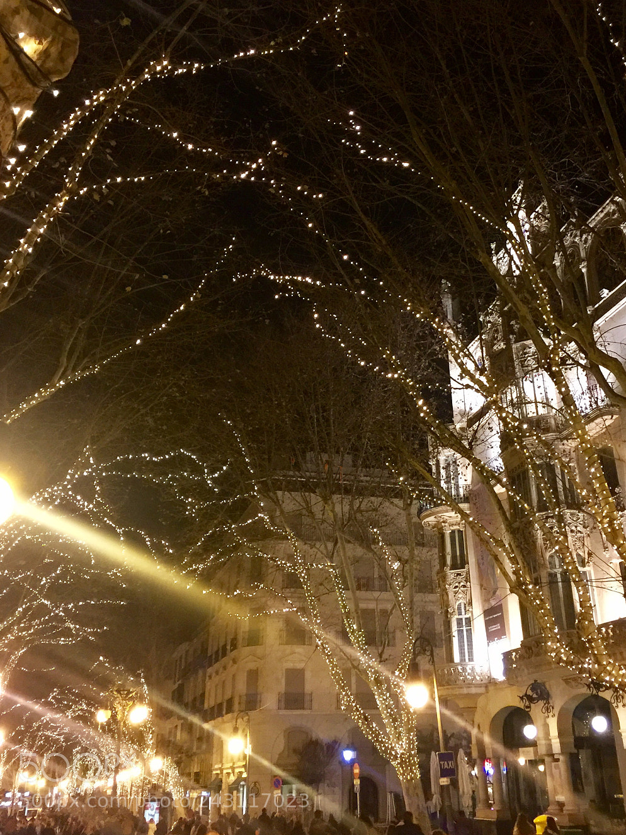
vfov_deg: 52.4
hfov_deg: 40.6
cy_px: 346
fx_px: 844
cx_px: 358
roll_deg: +1.5
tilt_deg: +28.1
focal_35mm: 35
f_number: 2.2
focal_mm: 4.15
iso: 125
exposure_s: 1/8
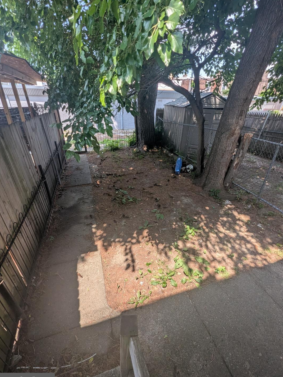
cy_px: 191
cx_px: 141
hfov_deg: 85.7
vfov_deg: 102.0
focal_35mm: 14
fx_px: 153
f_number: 2.2
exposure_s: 1/392
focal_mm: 1.95
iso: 41
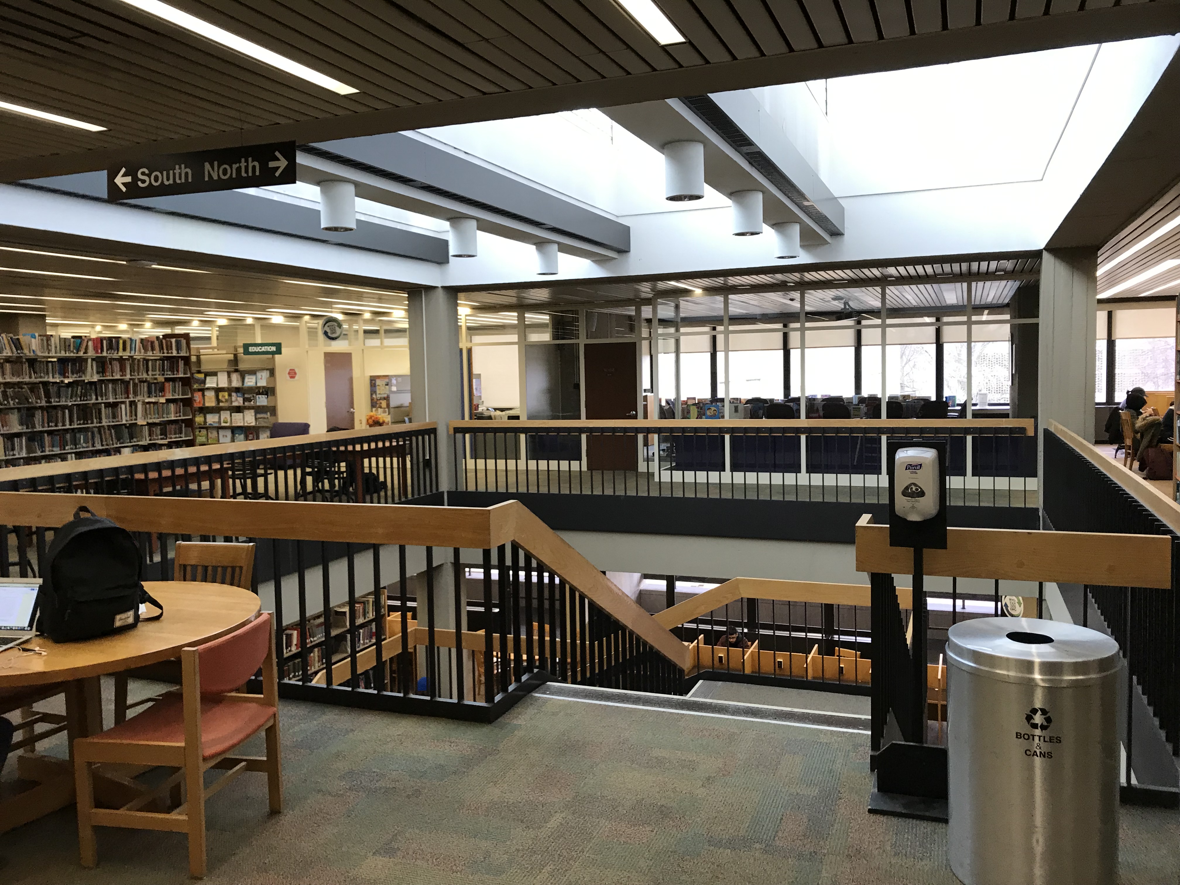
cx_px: 590
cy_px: 442
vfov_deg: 49.7
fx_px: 954
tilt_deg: -4.1
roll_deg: +0.3
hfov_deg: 63.4
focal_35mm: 28
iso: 25
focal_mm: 3.99
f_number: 1.8
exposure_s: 1/30
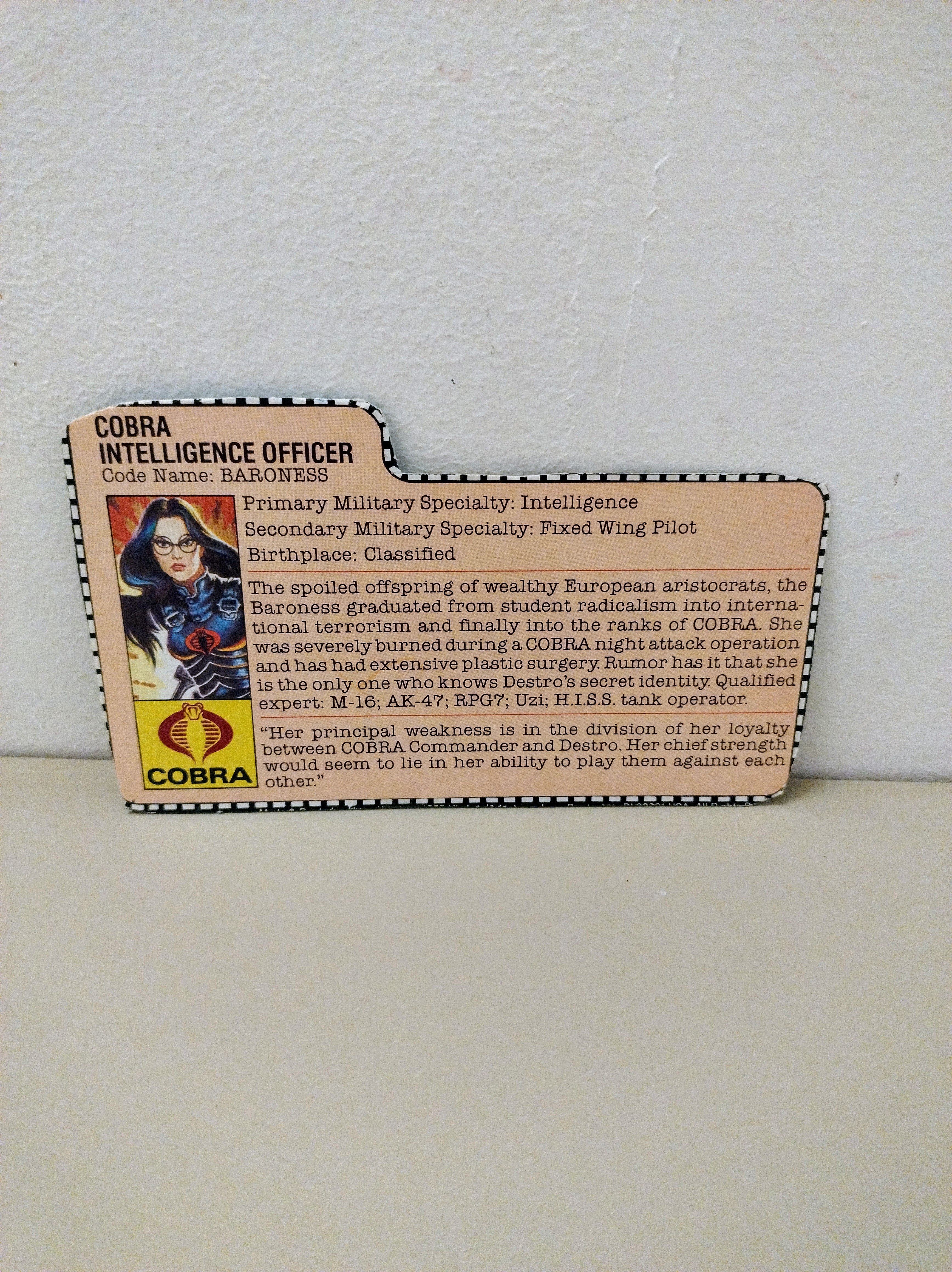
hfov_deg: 54.8
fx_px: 918
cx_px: 476
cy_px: 636
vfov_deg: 69.4
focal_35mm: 25
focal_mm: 4.71
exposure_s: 1/25
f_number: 1.7
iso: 2350
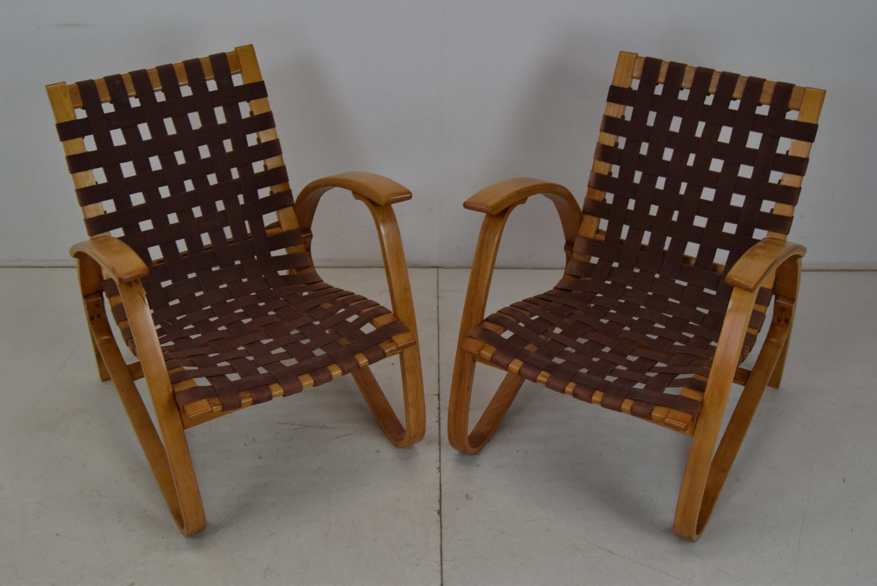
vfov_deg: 34.3
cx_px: 438
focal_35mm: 39
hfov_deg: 49.5
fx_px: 951
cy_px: 293
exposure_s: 1/250
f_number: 8
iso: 1600
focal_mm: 26
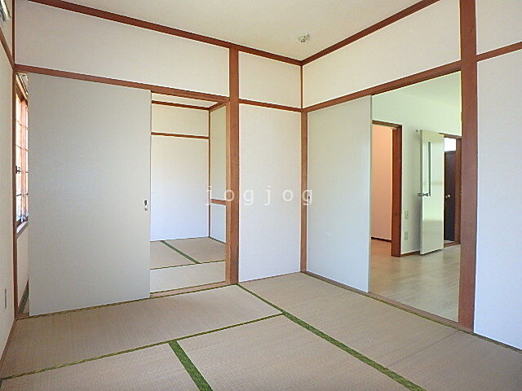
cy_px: 196
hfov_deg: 79.0
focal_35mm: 21
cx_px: 261
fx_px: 317
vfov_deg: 63.4
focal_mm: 3.7
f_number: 3.5
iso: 320
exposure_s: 1/30
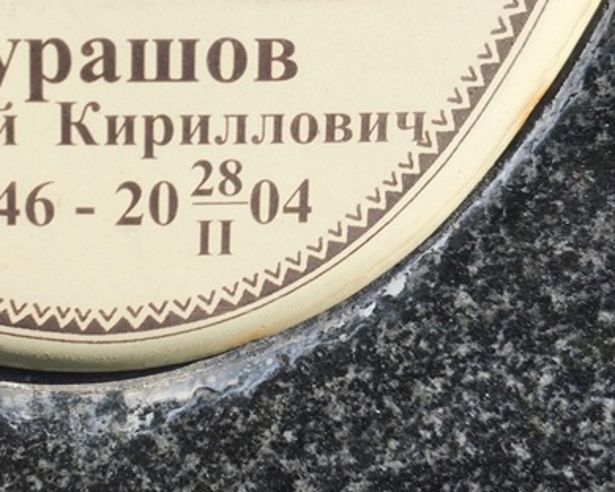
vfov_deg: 15.4
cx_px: 94
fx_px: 1820
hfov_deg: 18.9
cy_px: 173
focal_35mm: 100
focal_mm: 4.71
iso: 50
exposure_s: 1/791
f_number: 1.7
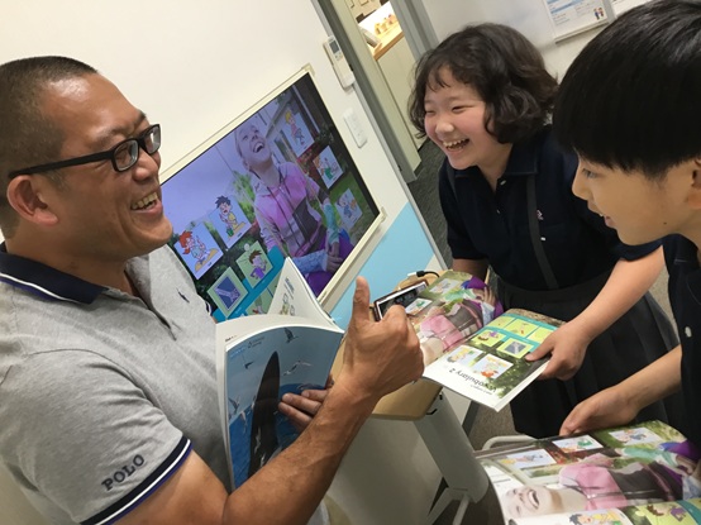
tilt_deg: -21.0
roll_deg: +28.8
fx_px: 628
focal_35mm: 31
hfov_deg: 58.4
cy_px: 262
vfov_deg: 45.4
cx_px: 350
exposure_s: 1/30
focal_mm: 3.3
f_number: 2.4
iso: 50
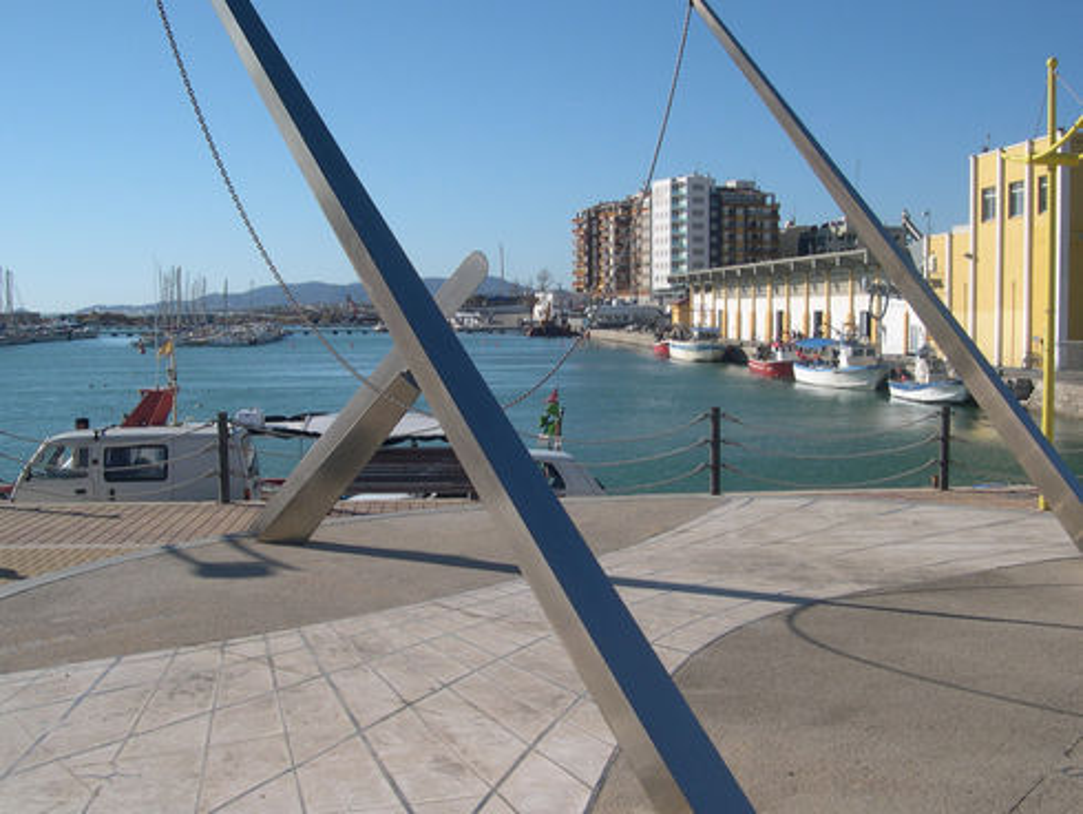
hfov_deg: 49.0
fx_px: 1189
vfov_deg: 37.8
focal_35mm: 38
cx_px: 542
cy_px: 407
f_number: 7.6
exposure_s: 1/274
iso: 100
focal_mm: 8
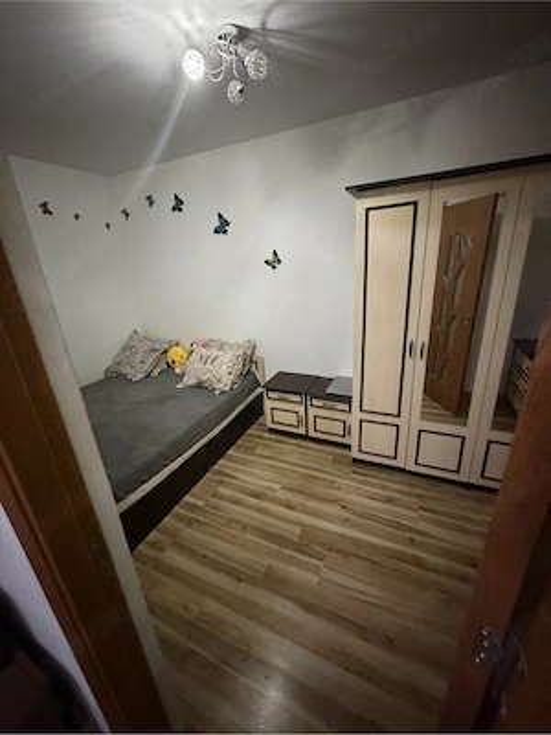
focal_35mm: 14
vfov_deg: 102.1
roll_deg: +4.9
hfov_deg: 85.7
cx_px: 276
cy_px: 368
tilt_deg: -19.2
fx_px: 297
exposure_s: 1/33
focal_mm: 2.22
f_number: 2.2
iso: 1250
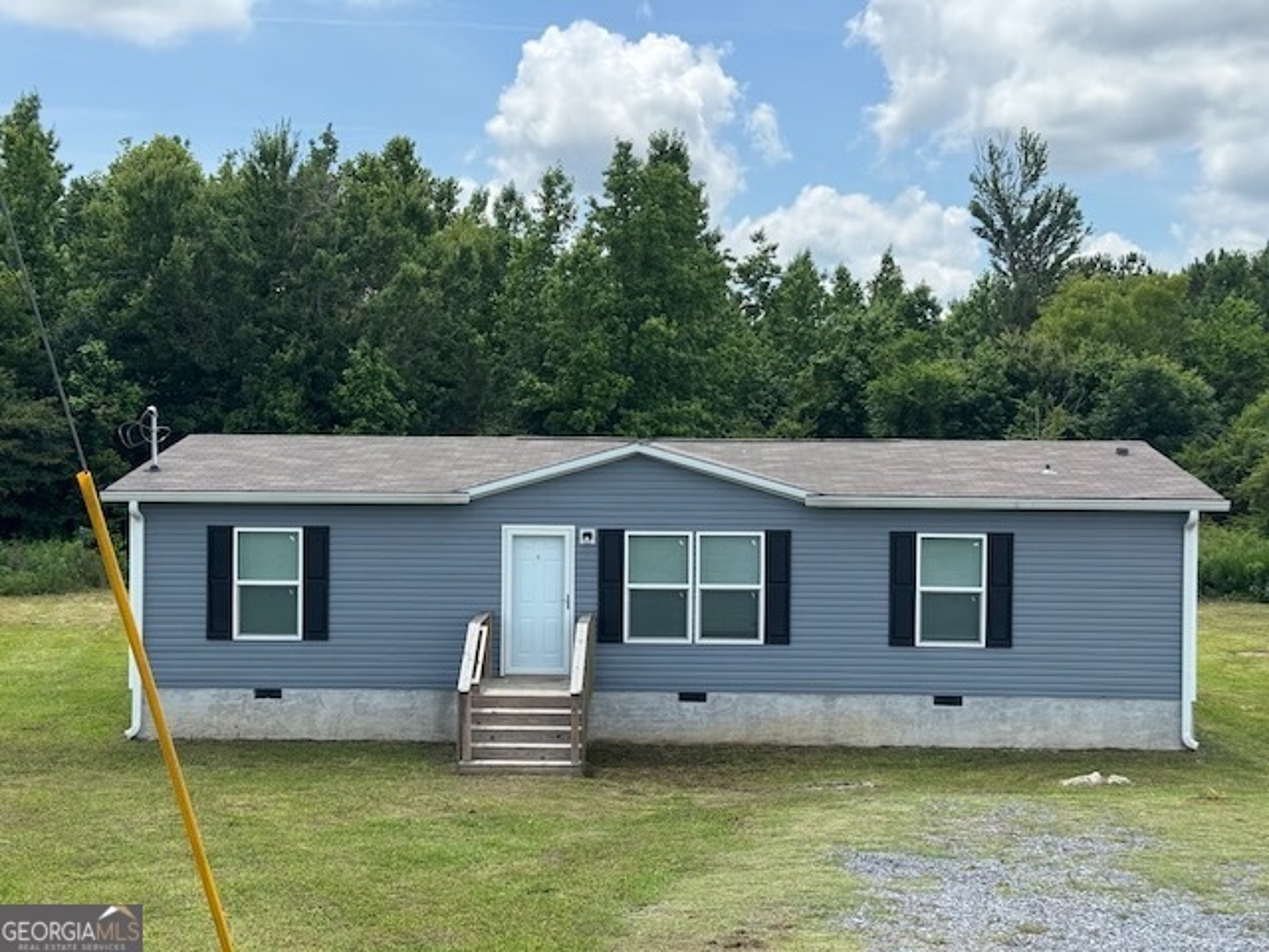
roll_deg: -1.3
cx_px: 634
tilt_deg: -2.6
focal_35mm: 48
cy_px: 476
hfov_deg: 39.7
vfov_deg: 30.3
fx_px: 1760
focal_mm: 6.76
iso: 64
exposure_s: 1/2717
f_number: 1.78
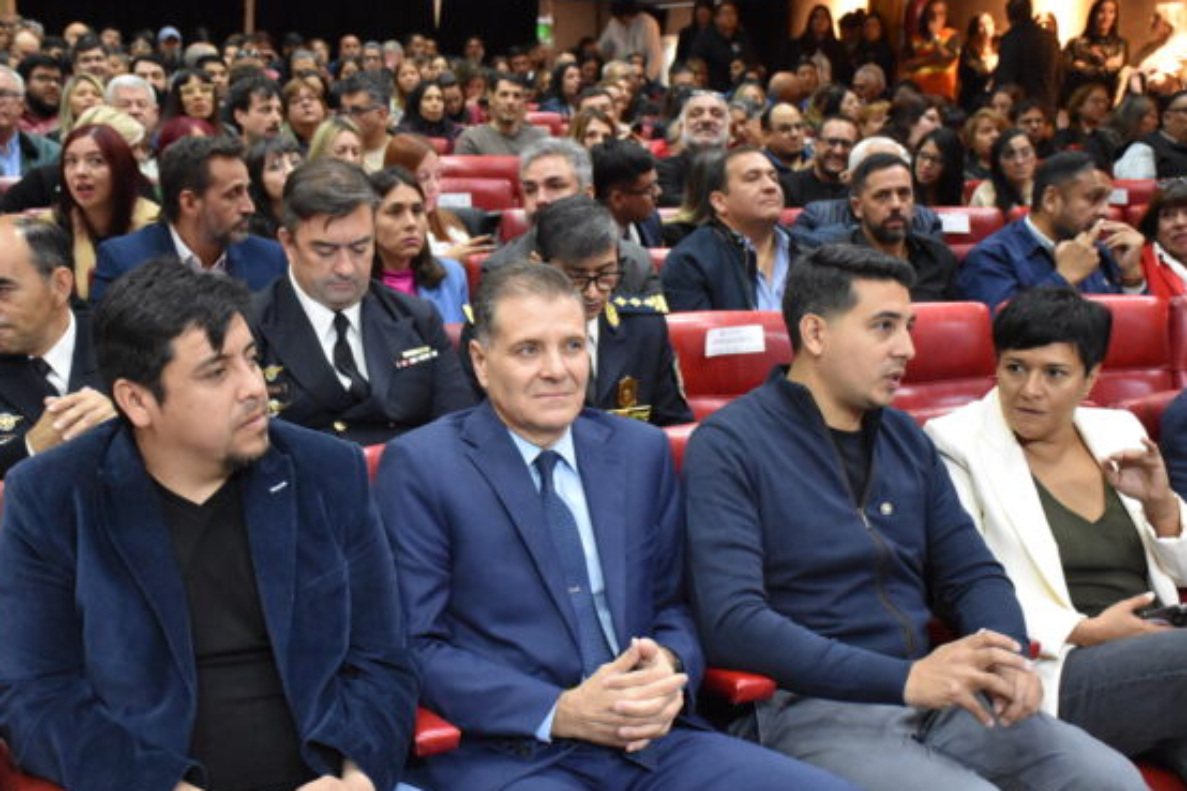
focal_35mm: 52
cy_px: 405
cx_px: 549
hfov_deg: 38.2
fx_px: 1714
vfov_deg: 26.0
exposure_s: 1/60
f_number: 4
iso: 6400
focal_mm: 32
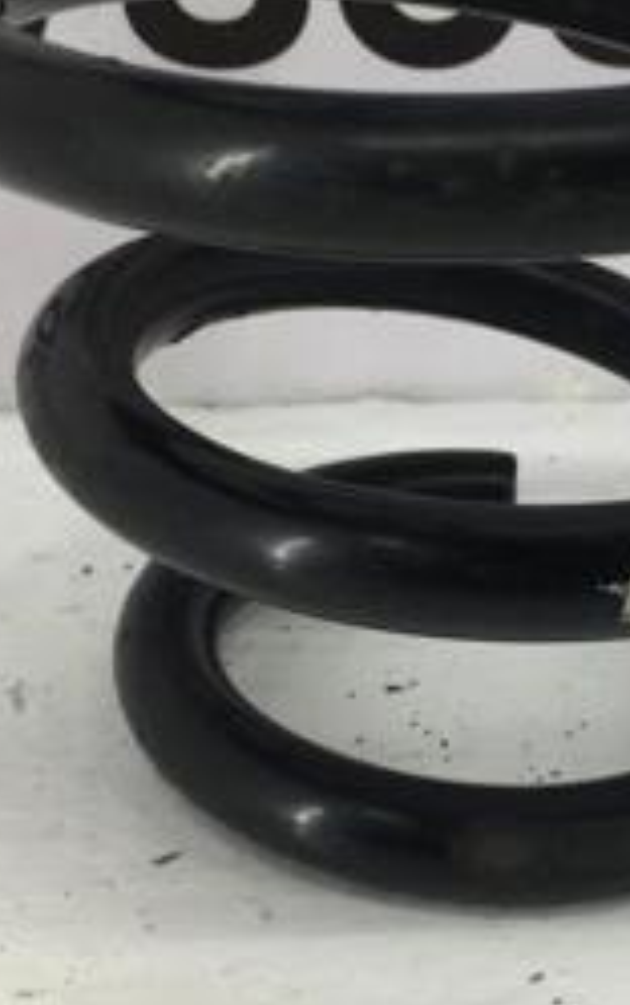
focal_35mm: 79
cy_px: 505
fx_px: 2166
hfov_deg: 16.3
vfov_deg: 26.1
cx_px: 582
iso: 25
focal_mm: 4.15
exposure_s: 1/50
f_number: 2.2
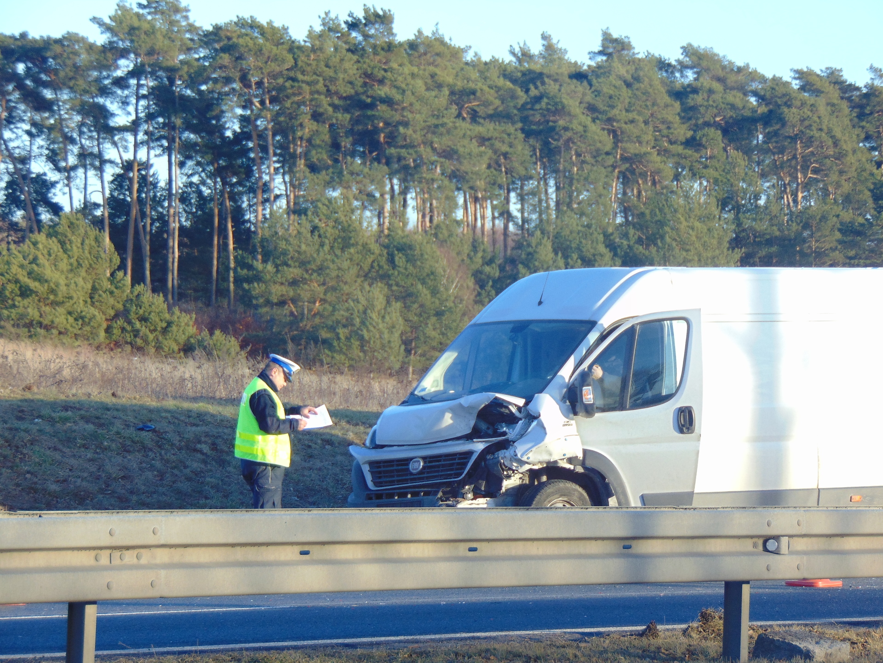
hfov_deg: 12.0
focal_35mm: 164
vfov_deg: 9.1
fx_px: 4183
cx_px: 442
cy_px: 332
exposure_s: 1/125
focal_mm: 29.5
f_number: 4
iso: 80
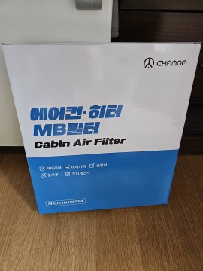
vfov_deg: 73.9
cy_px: 136
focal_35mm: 23
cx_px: 102
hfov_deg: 58.9
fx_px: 180
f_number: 1.8
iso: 640
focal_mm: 5.4
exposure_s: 1/40
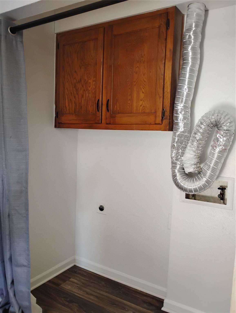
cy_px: 156
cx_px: 118
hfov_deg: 49.8
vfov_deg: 63.4
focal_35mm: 28
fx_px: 254
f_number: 1.8
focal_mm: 4.26
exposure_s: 1/60
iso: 1447
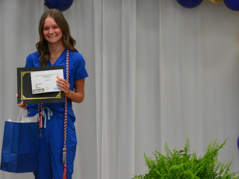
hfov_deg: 6.0
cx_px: 101
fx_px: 2265
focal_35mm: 328
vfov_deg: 4.5
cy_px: 58
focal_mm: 95
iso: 800
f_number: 5.3
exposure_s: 1/30
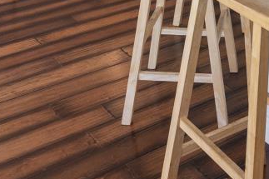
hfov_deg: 24.9
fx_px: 590
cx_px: 246
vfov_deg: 13.7
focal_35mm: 79
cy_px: -218
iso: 500
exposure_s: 1/40
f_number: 7.1
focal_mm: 17
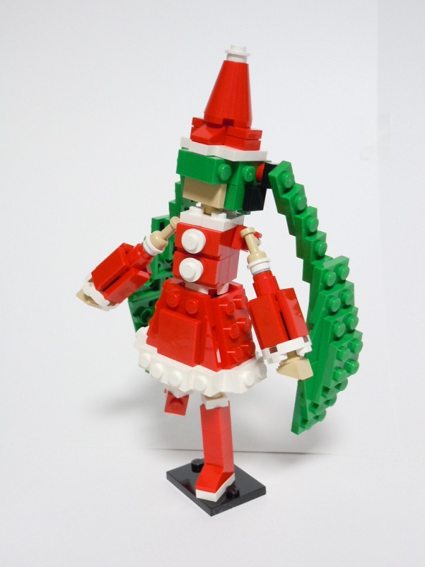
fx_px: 736
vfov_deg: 42.1
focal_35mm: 45
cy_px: 284
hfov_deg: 32.2
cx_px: 212
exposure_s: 1/6
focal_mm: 8.1
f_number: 4.6
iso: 400
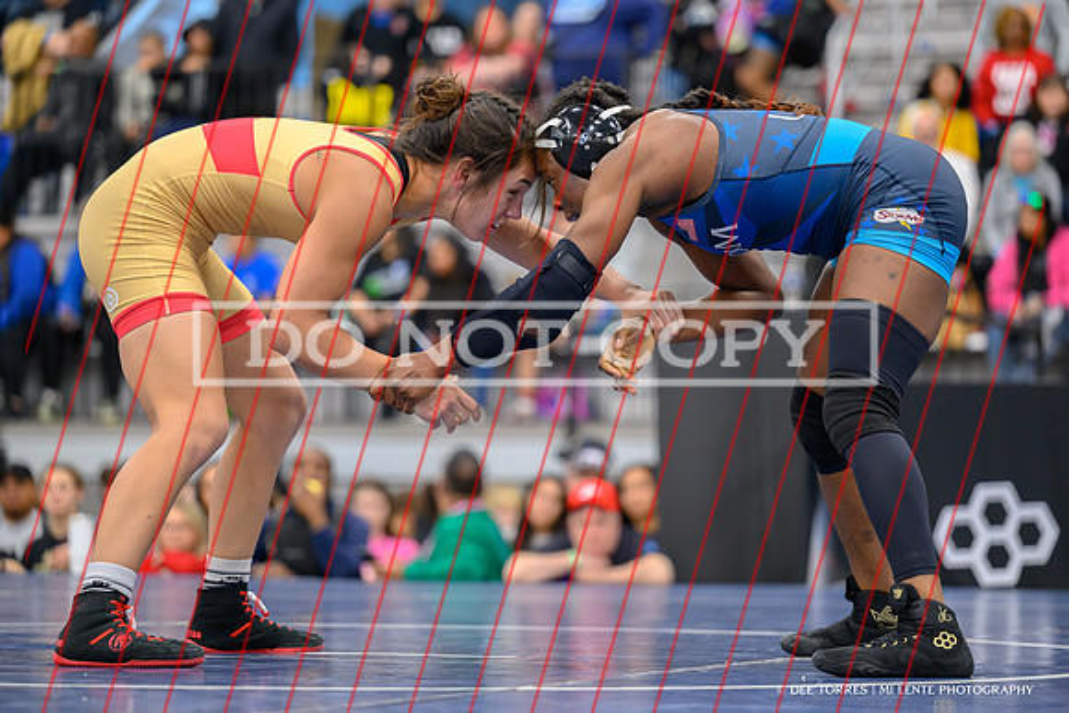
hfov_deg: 15.0
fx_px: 4069
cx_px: 563
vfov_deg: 10.0
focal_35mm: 137
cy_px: 337
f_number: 2.8
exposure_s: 1/800
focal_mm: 130
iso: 2500
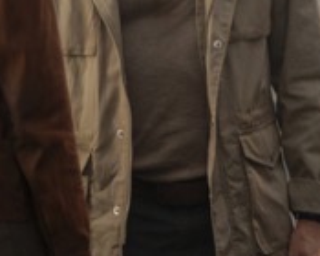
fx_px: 6090
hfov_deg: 3.0
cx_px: 102
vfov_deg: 2.4
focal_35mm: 643
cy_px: -3
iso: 3200
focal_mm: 240
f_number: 7.1
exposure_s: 1/125
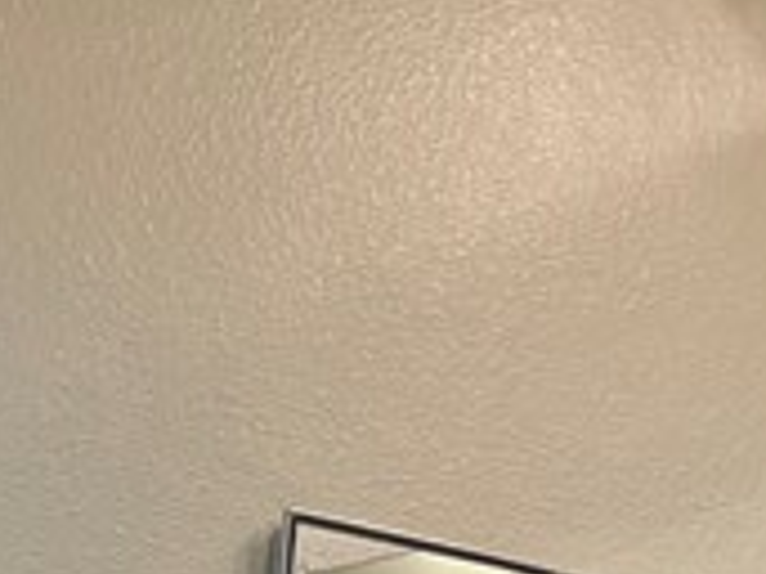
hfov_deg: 12.6
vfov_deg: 8.3
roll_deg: -6.1
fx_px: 3450
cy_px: 1605
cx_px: 690
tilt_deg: -6.2
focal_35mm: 156
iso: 80
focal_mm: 5.7
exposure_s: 1/120
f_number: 1.5
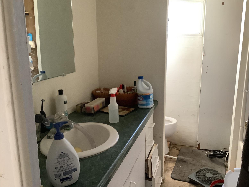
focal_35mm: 32
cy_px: 91
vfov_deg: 44.2
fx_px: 230
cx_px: 128
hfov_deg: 56.8
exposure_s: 1/50
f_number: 2.4
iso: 250
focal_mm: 3.3
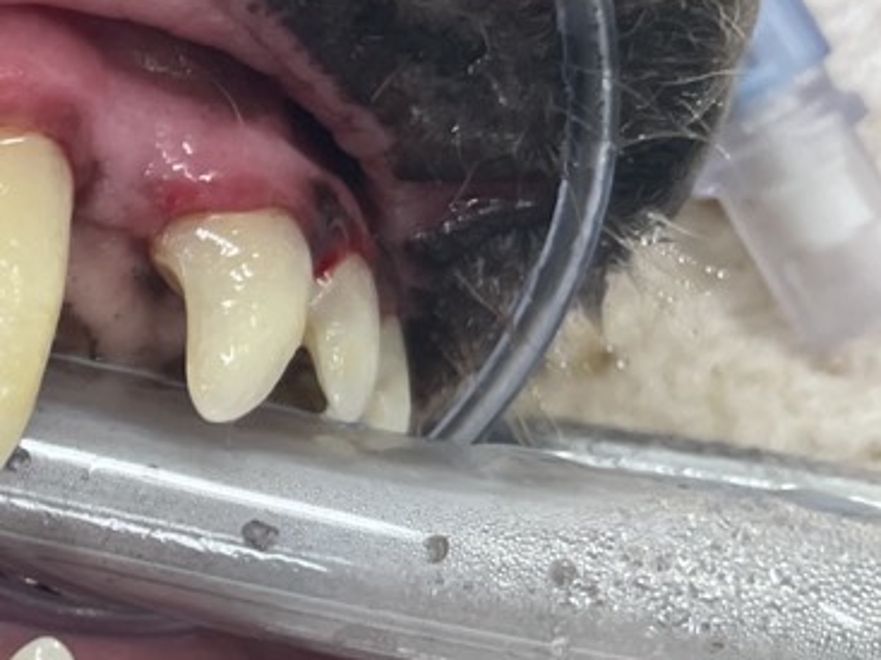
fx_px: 2163
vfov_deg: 17.3
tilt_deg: -74.0
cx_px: -480
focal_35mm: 85
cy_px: 396
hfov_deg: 19.7
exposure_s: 1/100
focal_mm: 4.2
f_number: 1.6
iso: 100
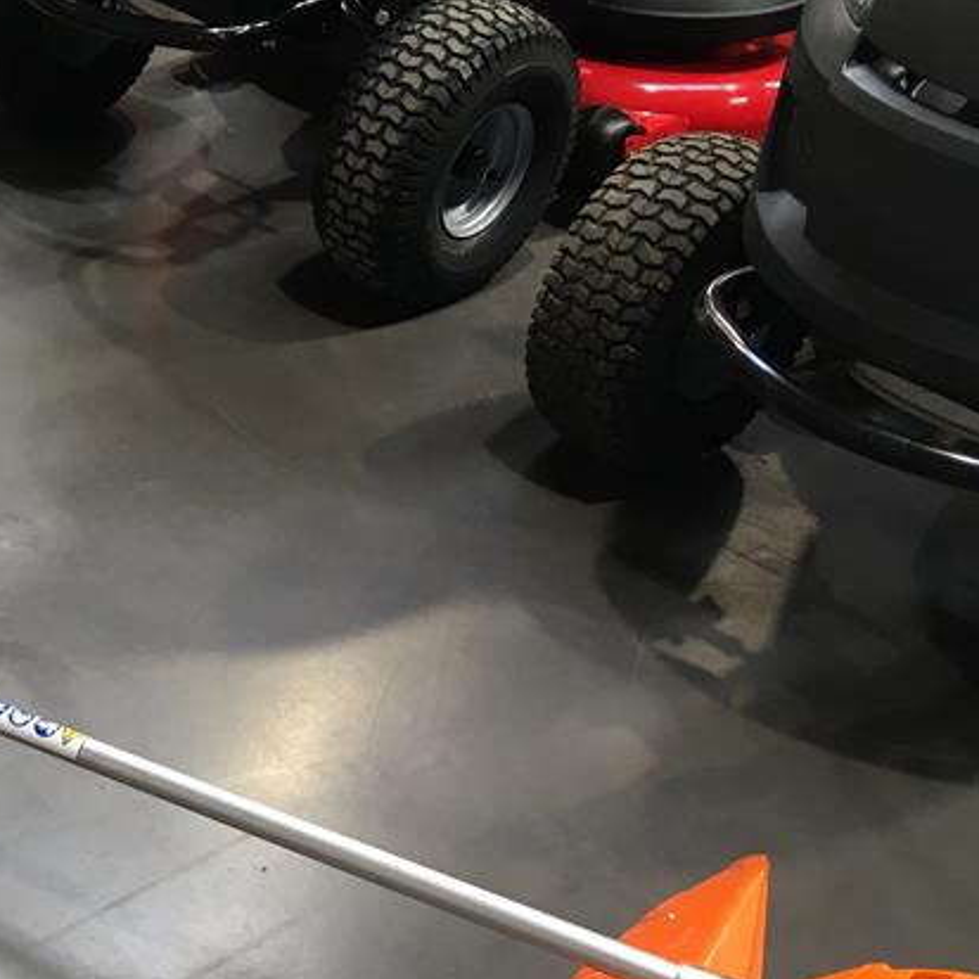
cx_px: -12
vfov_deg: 28.5
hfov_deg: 27.3
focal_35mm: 59
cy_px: 766
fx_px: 1888
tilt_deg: -40.6
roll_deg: -1.5
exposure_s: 1/33
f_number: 2.2
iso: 80
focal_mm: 4.15
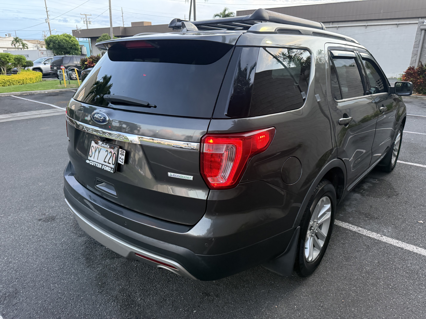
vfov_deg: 56.8
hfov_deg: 71.6
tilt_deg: -15.6
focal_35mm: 24
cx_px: 213
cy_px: 160
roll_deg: +1.1
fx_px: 295
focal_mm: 6.76
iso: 400
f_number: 1.78
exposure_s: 1/120
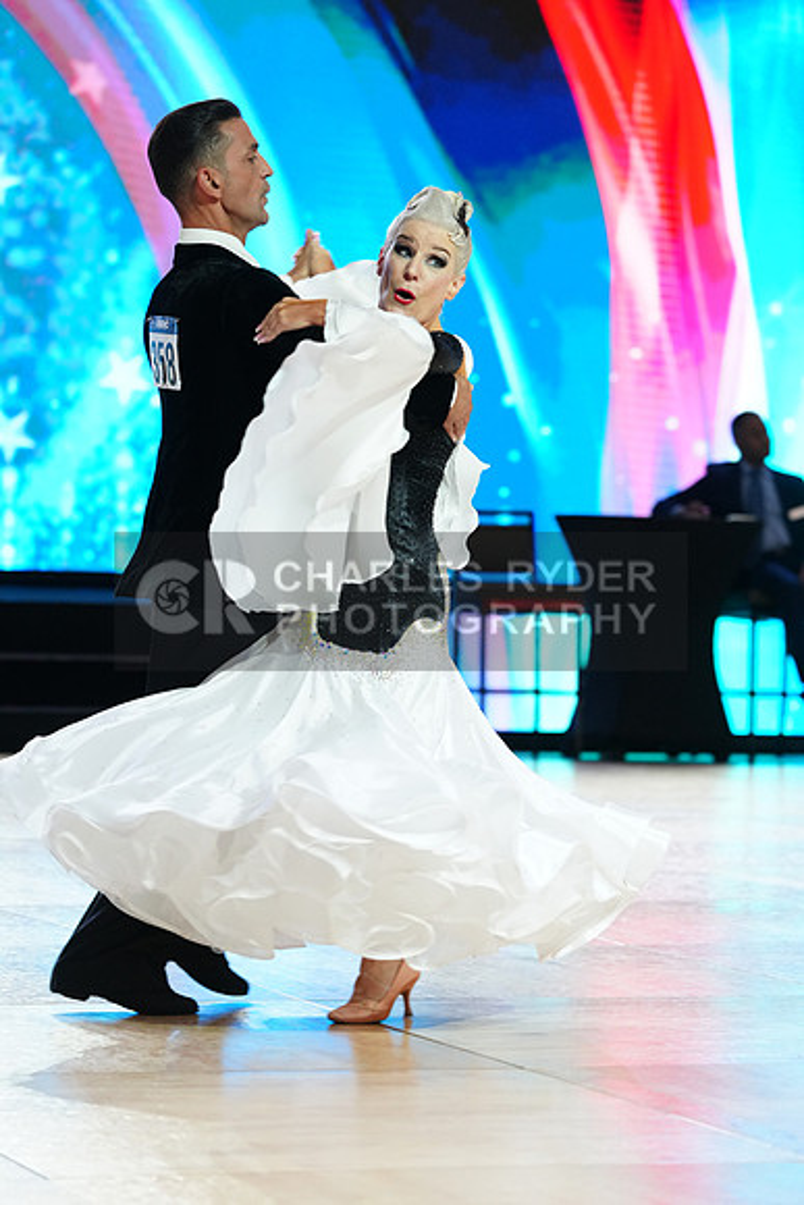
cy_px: 602
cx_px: 402
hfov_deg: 10.2
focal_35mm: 135
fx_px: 4519
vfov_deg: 15.2
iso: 2500
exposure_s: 1/320
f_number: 4
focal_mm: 135
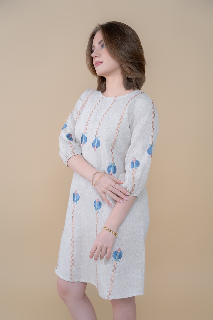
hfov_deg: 32.0
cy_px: 160
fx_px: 371
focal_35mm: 42
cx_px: 106
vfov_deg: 46.6
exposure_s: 1/500
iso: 800
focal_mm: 41.8
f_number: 2.8
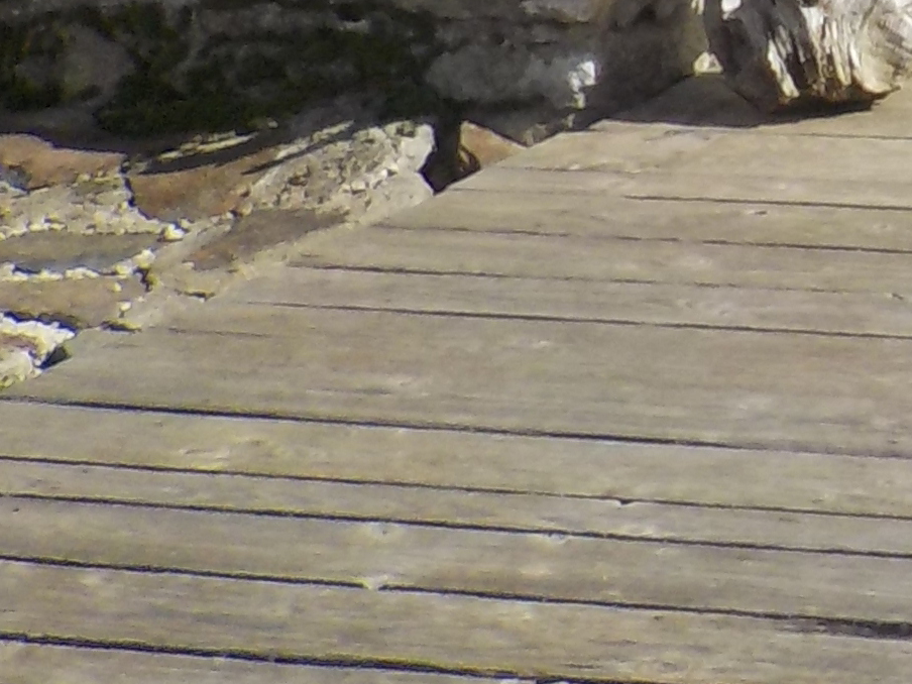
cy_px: -859
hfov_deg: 12.2
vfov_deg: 9.7
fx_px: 3636
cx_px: 1991
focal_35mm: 138
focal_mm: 4.1
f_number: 3.3
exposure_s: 1/1250
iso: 125
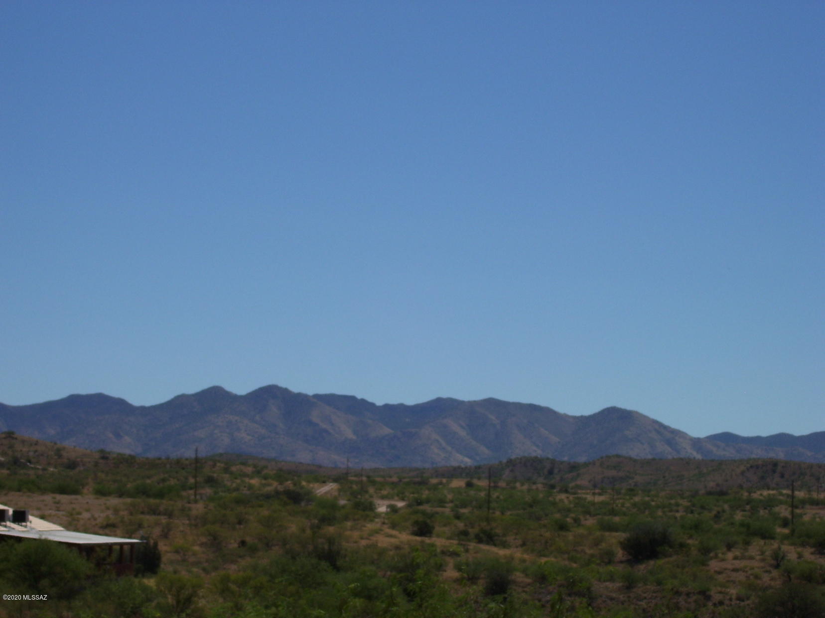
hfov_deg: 18.2
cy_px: 309
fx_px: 2574
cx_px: 412
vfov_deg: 13.7
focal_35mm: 108
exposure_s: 1/500
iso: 80
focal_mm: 18
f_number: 8
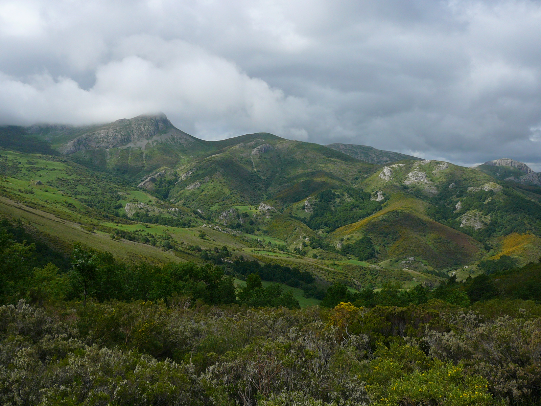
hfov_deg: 52.6
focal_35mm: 35
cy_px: 203
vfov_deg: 40.7
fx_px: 547
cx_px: 270
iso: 80
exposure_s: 1/640
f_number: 5
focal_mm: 5.2
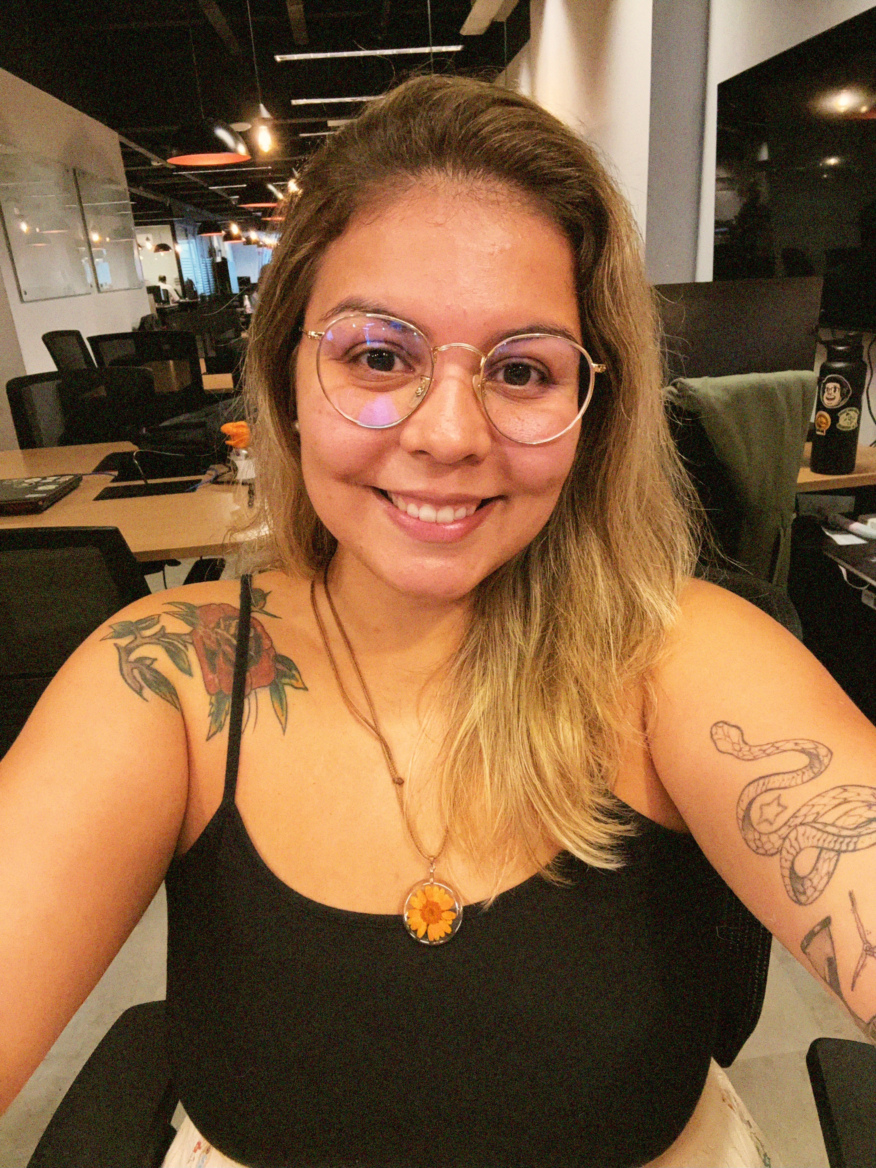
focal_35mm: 23
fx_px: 776
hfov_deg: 58.9
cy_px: 584
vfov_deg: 73.9
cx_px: 438
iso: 250
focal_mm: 2.69
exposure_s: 1/60
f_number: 1.9
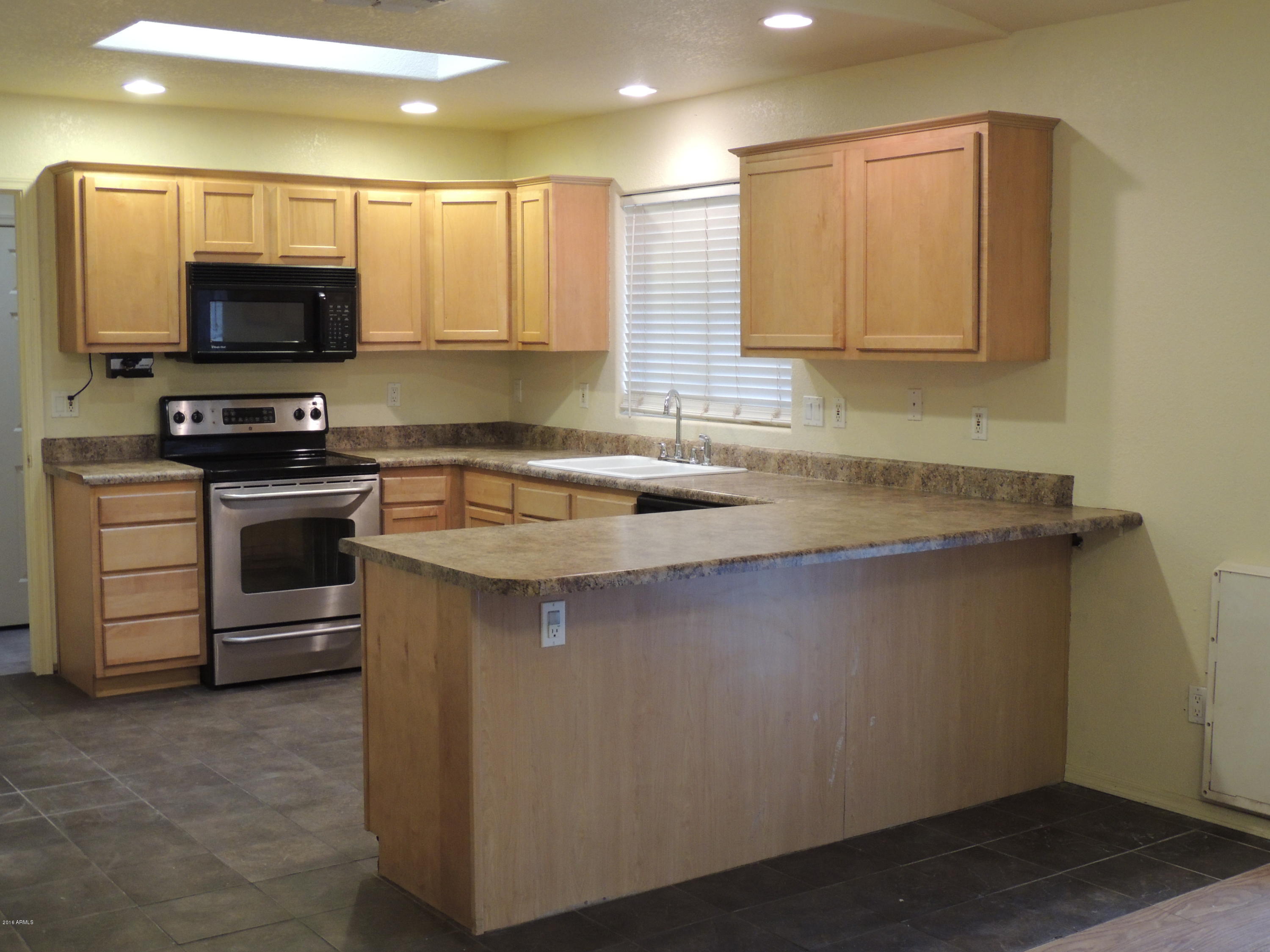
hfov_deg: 43.9
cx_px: 635
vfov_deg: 33.6
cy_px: 476
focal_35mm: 43
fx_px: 1578
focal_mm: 7.6
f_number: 3.4
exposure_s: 1/20
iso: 400
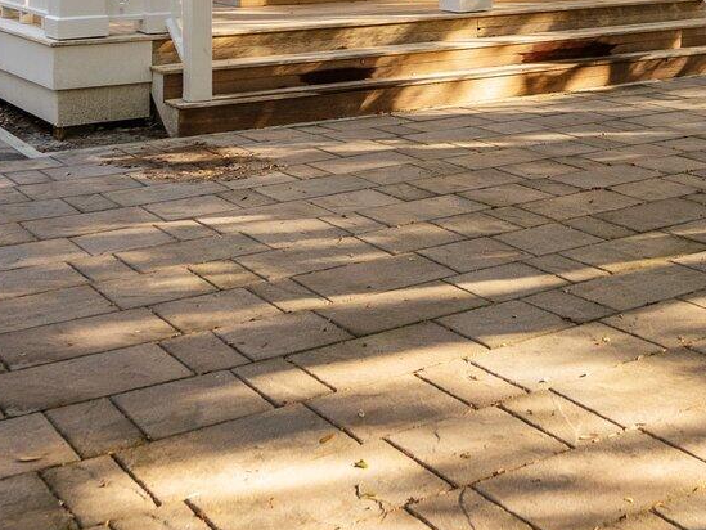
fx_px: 1244
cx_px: 562
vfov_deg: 21.8
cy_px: -145
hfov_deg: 30.9
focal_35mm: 61
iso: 640
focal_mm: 17
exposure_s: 1/500
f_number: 3.2
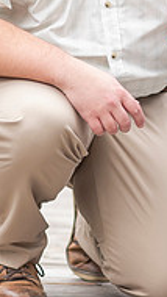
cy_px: 37
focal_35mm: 272
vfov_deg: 7.9
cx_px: 303
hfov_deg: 4.4
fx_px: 2139
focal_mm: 85
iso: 320
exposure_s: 1/800
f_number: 2.5
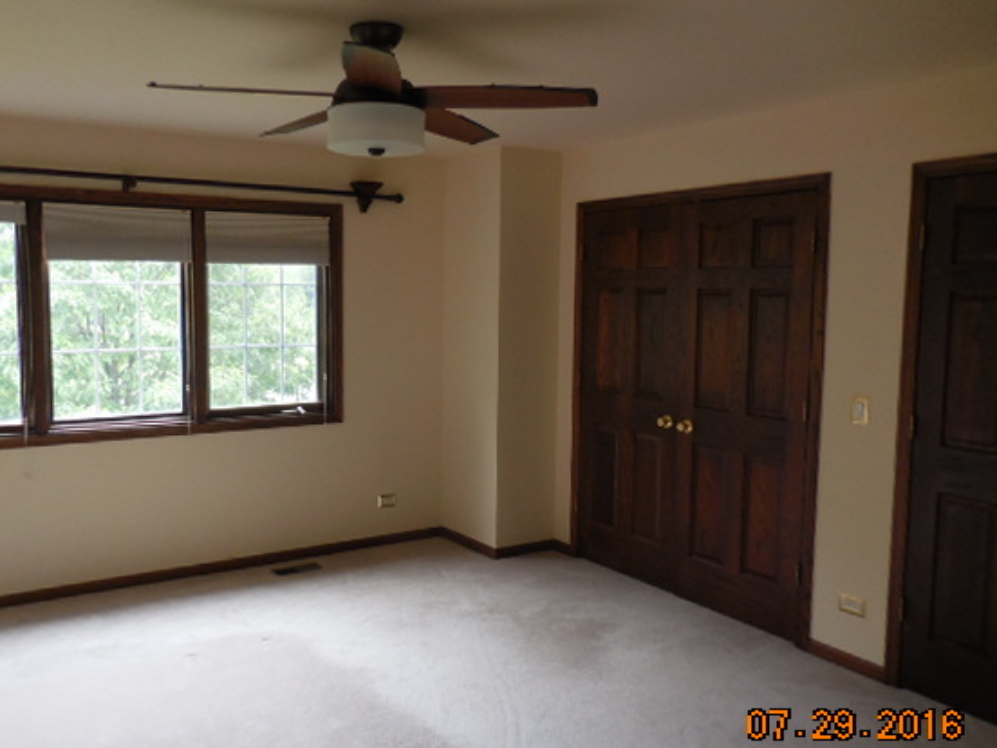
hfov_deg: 61.4
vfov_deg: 48.2
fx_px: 835
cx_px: 433
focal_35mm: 29
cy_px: 376
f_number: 3.3
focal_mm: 4.5
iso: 220
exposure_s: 1/30
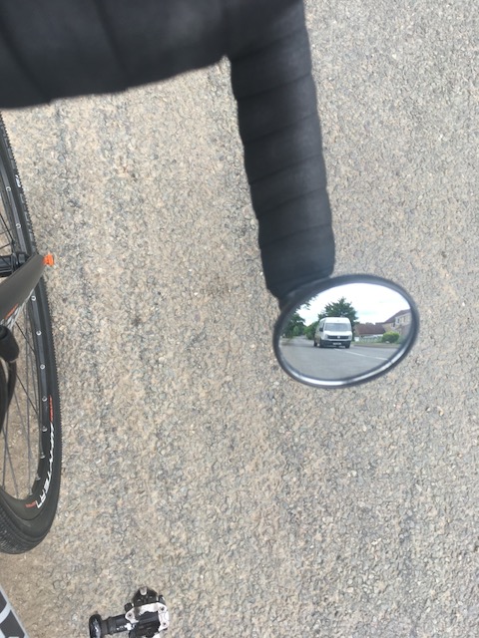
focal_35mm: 29
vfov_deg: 61.7
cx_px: 240
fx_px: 535
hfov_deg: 48.2
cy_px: 319
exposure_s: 1/185
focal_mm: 4.15
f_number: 2.2
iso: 25
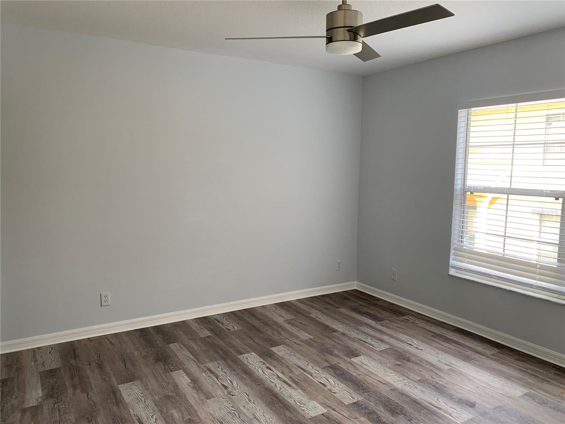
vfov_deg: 53.1
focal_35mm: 26
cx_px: 282
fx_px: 424
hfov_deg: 67.3
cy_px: 212
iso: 80
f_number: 1.8
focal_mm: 4.25
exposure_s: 1/121
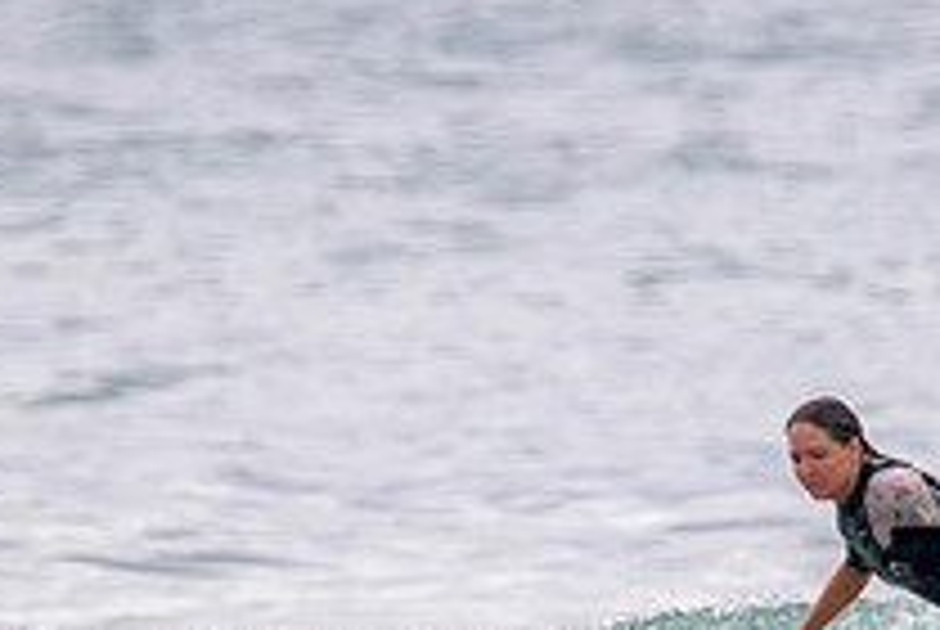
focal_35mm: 2219
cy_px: 776
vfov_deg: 0.6
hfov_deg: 0.9
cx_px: 841
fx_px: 58021
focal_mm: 800
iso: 900
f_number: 11
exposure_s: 1/2000
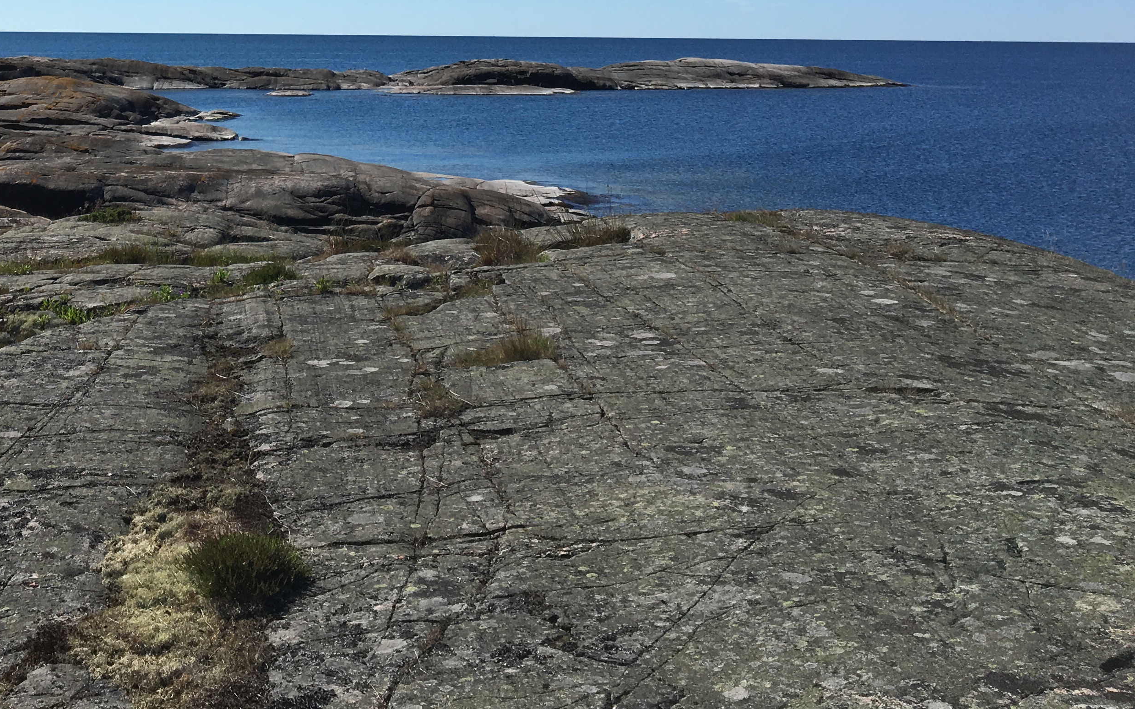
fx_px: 1547
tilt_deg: +0.8
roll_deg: -1.2
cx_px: 229
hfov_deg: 38.8
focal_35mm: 50
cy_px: 25
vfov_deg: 24.8
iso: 25
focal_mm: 4.15
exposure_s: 1/2747
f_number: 2.2
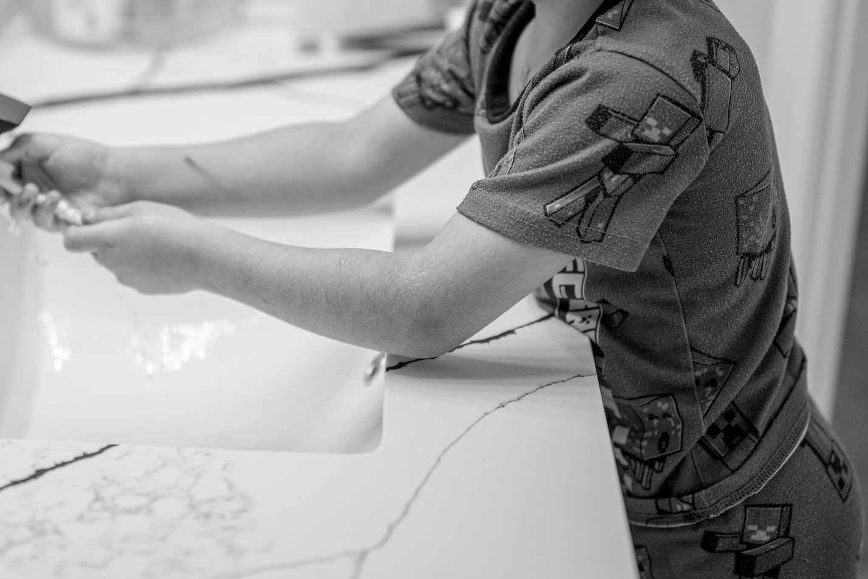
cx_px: 199
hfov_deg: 31.2
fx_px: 1519
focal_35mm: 63
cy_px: 139
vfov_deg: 21.4
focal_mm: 35
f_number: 1.2
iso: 250
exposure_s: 1/200
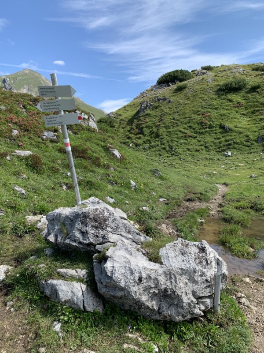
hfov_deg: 53.1
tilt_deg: -5.0
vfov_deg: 67.3
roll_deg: -1.2
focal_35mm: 26
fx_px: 264
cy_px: 176
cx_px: 132
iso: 25
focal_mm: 4.25
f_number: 1.8
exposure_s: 1/1387
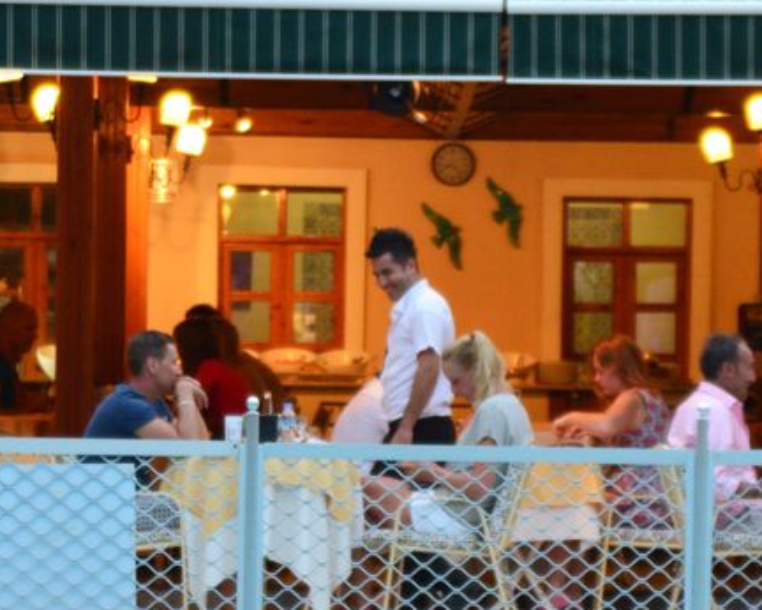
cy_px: 460
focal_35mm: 189
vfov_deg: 8.2
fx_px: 4264
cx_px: 524
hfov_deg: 10.2
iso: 2500
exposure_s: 1/100
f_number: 4
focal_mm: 85
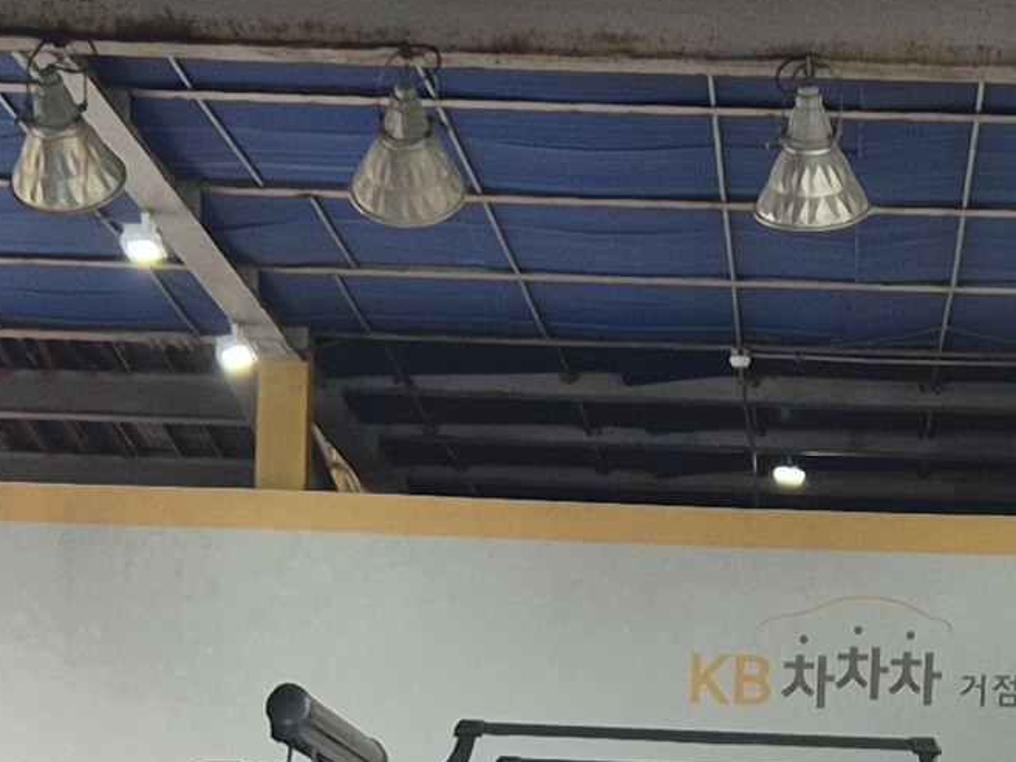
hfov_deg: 14.0
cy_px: 1306
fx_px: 4110
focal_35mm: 140
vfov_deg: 10.1
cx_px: 781
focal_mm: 5.4
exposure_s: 1/120
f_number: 1.8
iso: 40
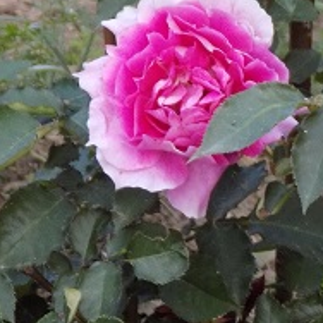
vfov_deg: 3.6
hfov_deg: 3.6
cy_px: 113
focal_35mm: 489
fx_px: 5162
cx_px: 354
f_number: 5.5
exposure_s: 1/20
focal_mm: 38.6
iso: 400
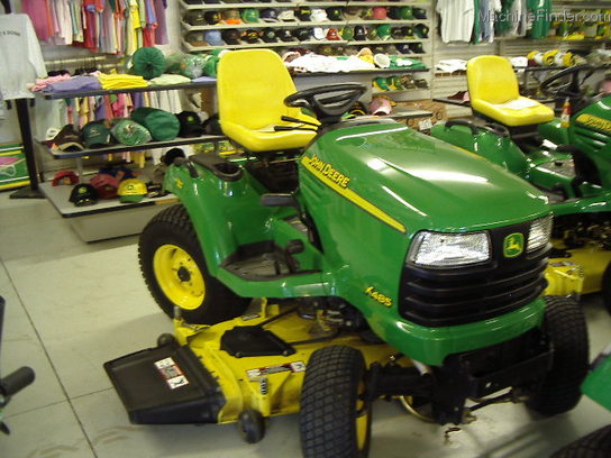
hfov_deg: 49.0
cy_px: 229
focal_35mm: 38
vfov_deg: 37.7
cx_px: 306
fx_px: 671
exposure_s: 1/6
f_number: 2.6
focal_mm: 5.8
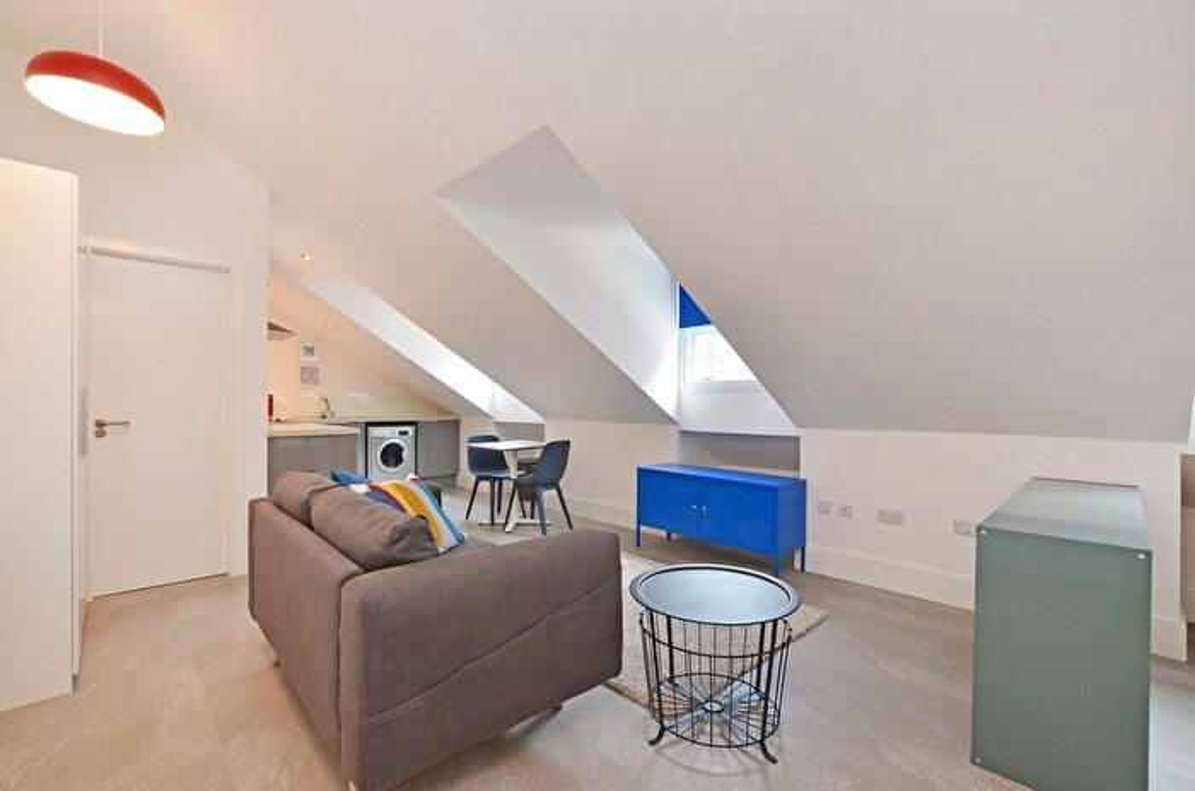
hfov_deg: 100.5
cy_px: 396
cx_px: 598
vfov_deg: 77.0
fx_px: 497
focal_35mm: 15
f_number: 9
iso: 320
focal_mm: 10
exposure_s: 1/10
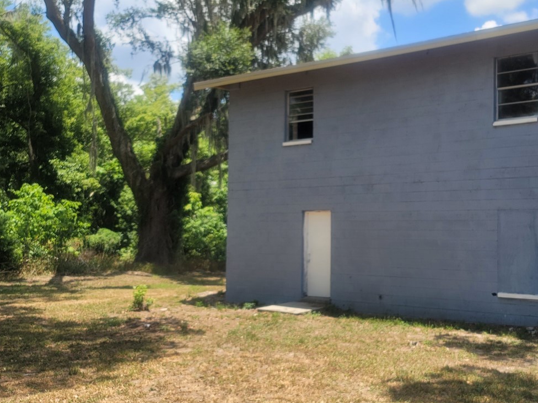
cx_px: 406
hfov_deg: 44.2
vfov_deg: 35.1
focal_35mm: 41
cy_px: 197
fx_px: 637
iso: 20
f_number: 1.8
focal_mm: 7
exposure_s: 1/542
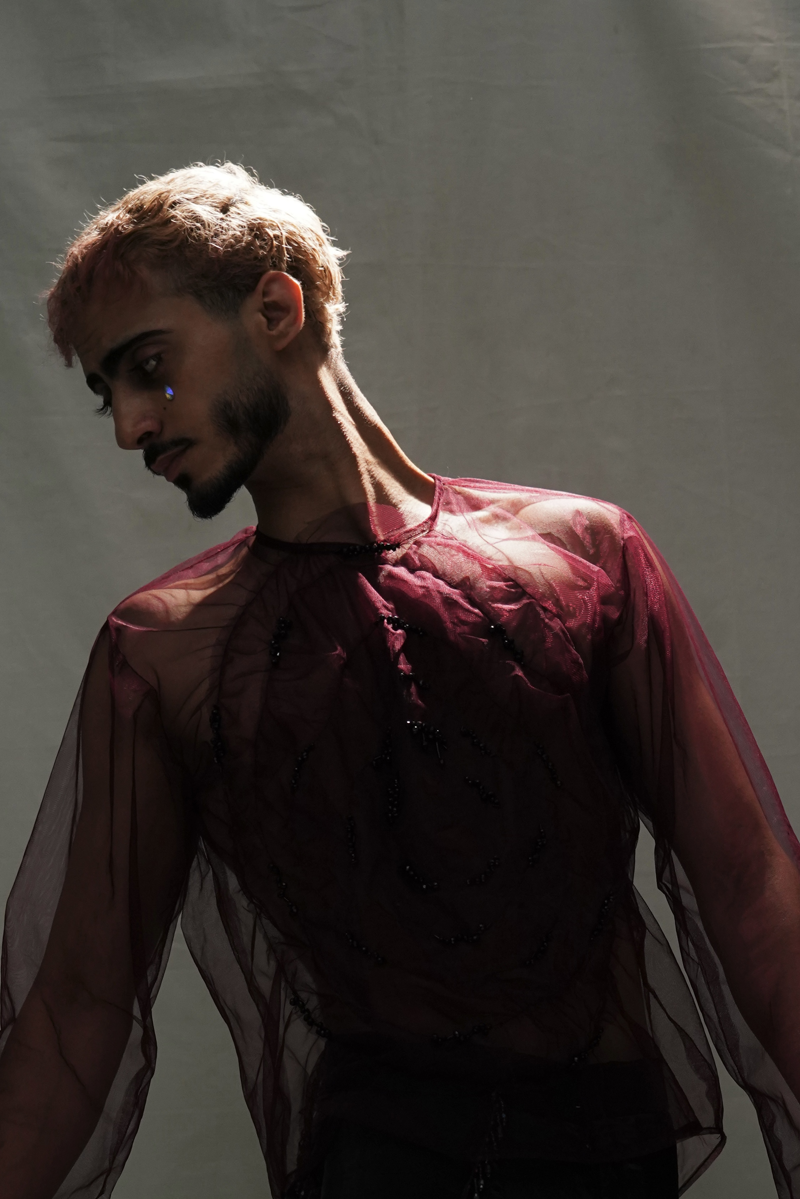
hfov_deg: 14.7
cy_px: 950
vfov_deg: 21.6
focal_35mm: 93
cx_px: 347
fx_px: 3099
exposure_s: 1/100
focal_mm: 52
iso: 1600
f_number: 4
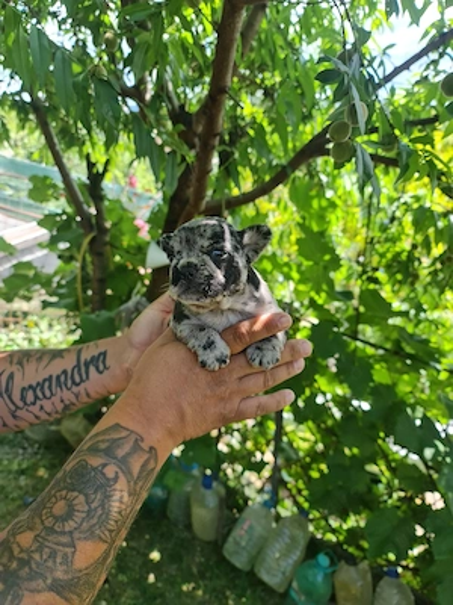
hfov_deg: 54.9
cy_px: 302
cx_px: 226
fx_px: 436
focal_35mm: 25
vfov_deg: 69.4
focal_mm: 7
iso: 50
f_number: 1.8
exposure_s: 1/103
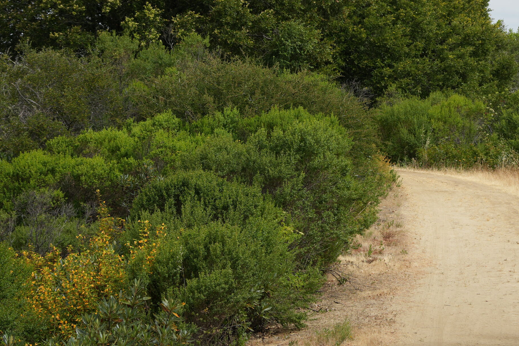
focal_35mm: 118
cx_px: 415
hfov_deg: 17.2
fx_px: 1701
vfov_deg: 11.6
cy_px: 102
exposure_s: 1/1000
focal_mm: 50
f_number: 4.5
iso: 160
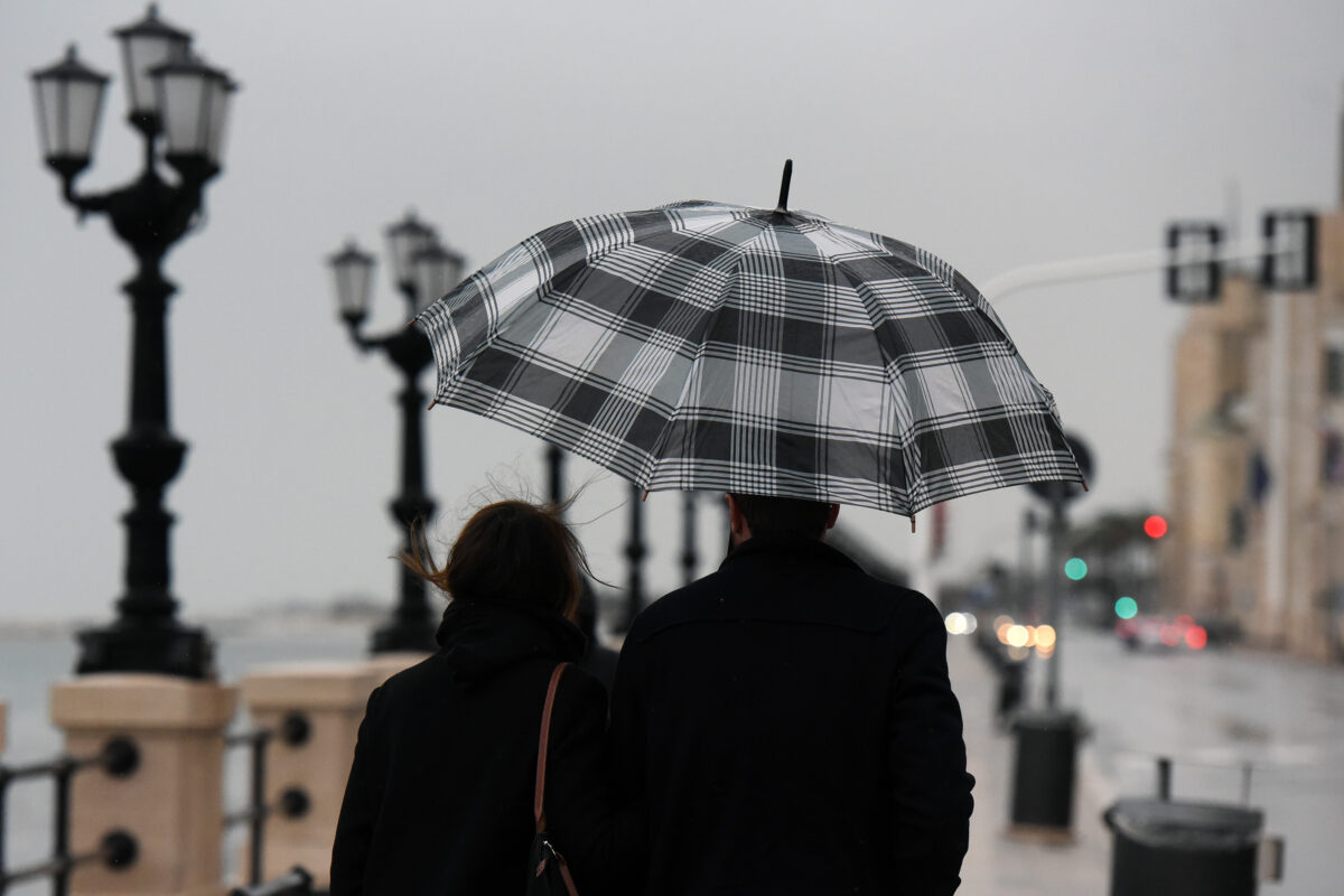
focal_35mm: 155
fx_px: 5786
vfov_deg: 8.9
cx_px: 672
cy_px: 448
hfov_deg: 13.2
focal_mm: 155
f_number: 5
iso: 3200
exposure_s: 1/4000
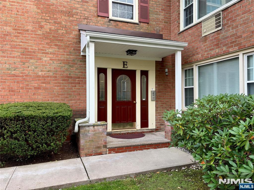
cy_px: 95
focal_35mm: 26
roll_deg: +0.5
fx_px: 191
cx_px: 127
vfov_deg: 53.1
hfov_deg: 67.3
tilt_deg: +0.6
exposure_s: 1/121
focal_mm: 5.96
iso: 50
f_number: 1.6
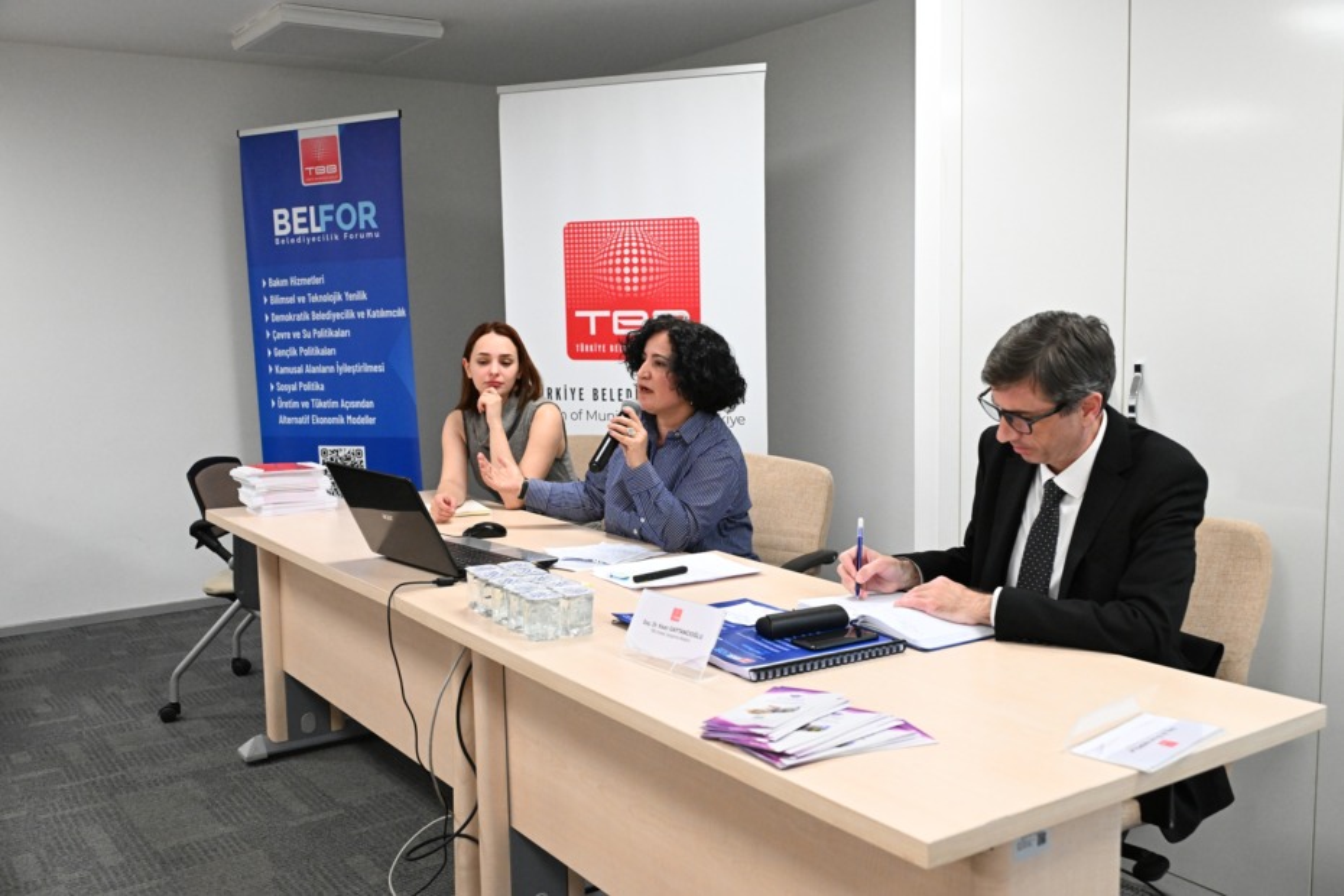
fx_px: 1269
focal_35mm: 34
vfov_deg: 38.9
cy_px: 448
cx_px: 672
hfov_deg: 55.8
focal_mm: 34
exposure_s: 1/200
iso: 6400
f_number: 5
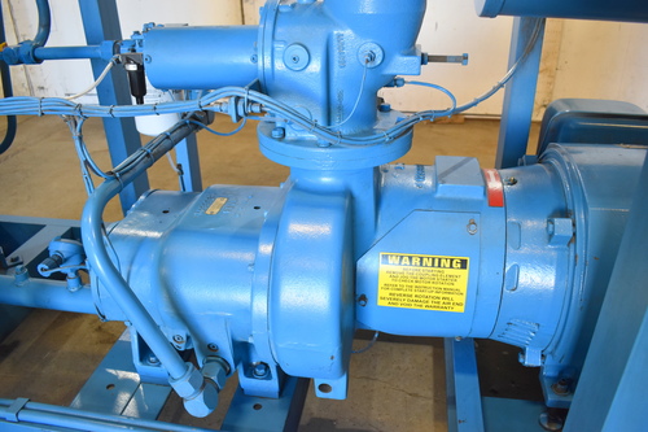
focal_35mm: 27
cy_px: 216
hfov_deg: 67.4
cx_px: 324
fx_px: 486
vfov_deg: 47.9
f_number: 5
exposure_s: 1/60
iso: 800
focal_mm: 18
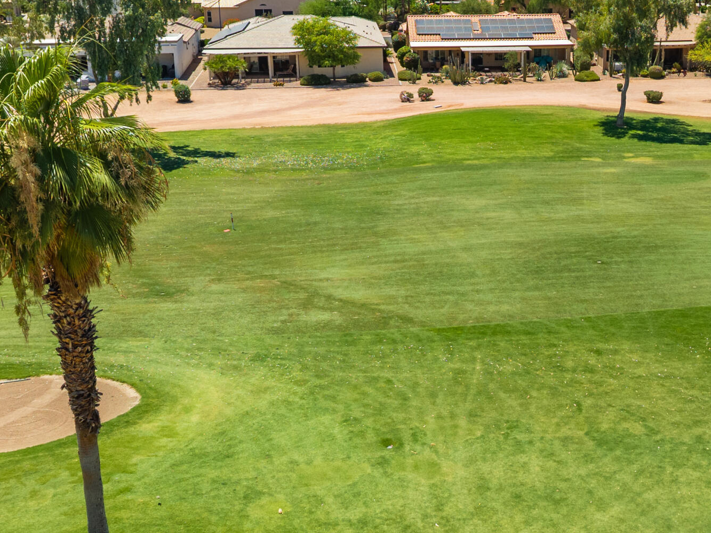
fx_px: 1109
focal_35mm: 54
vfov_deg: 26.9
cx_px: 526
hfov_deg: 34.8
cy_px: 199
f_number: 1.8
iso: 110
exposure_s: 1/4000
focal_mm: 8.67
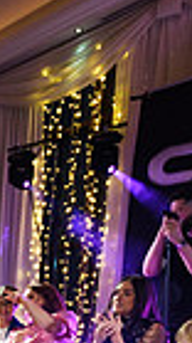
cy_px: 399
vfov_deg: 31.4
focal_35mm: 57
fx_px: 517
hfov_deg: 16.0
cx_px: -201
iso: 640
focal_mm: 8
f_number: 2.8
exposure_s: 1/160
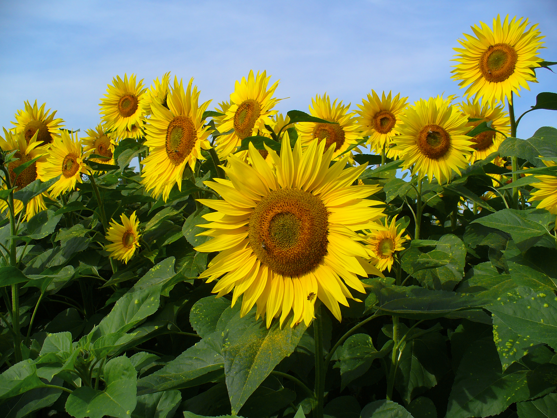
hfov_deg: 50.1
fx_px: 595
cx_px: 278
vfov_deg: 38.7
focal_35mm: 37
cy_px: 209
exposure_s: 1/320
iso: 64
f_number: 5.6
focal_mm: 6.1
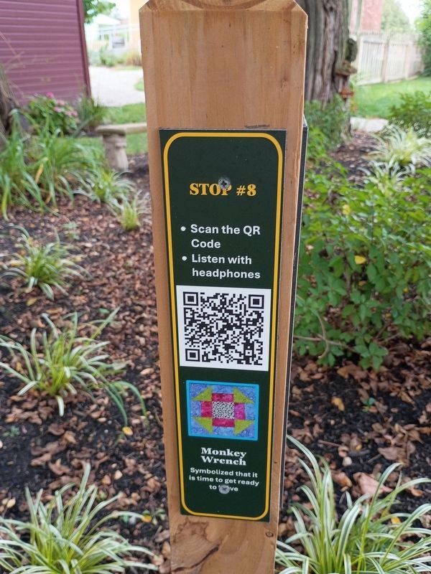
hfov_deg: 48.2
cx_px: 216
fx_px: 481
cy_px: 287
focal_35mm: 29
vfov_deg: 61.7
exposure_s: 1/60
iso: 127
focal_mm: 4.27
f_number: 1.8
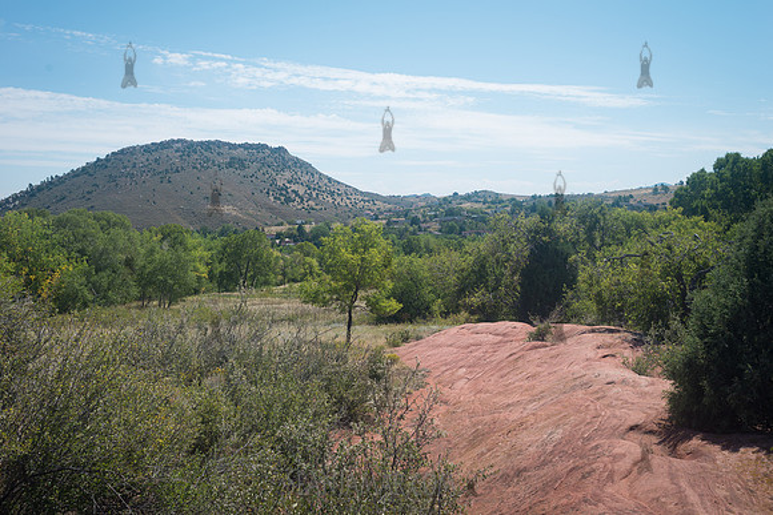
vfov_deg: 37.9
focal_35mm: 35
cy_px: 258
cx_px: 386
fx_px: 752
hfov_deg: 54.4
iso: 80
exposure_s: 1/100
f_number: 8
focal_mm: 35
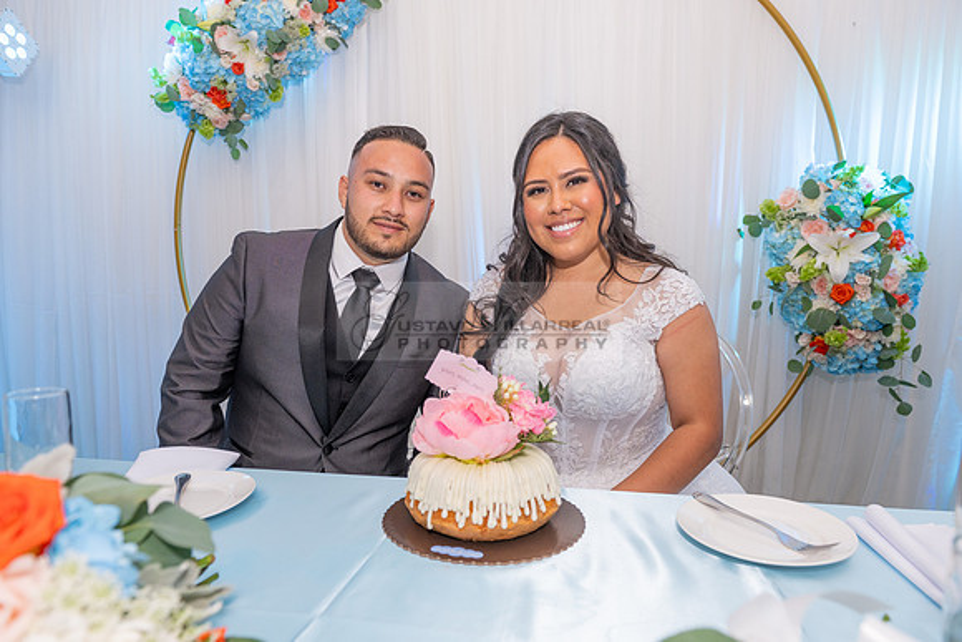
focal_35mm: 24
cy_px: 321
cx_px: 481
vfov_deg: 53.2
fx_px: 641
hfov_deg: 73.7
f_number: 4.5
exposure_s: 1/200
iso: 1000
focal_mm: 24
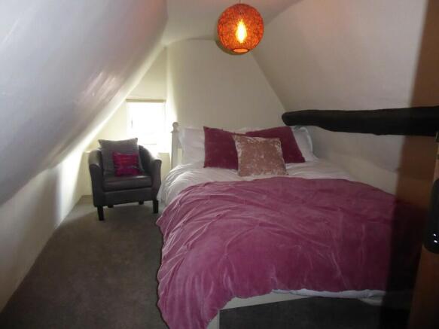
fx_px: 317
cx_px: 220
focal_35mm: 25
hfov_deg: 69.4
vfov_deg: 54.9
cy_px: 164
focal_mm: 4.3
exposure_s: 1/60
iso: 800
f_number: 3.3
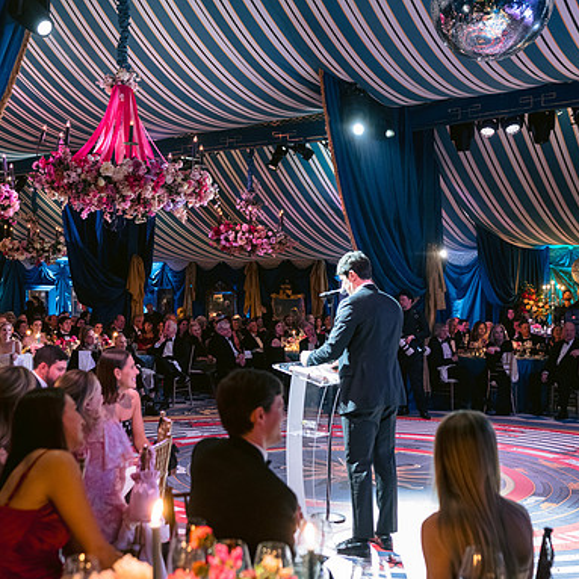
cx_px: 209
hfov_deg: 37.3
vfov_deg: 37.6
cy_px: 291
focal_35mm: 45
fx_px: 852
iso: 2000
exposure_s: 1/25
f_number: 2.8
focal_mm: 35
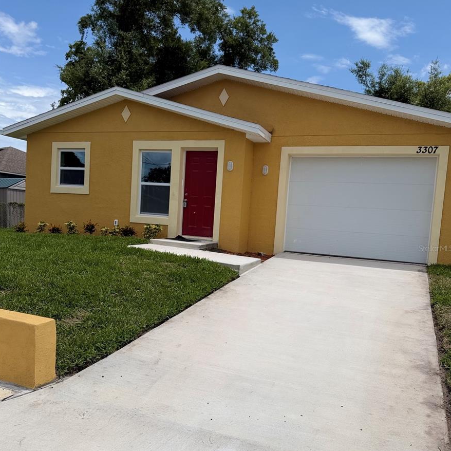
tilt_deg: -4.4
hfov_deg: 55.6
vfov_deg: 55.5
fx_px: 427
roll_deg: -4.0
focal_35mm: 29
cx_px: 224
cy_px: 248
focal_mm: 6.76
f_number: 1.78
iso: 80
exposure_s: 1/9091
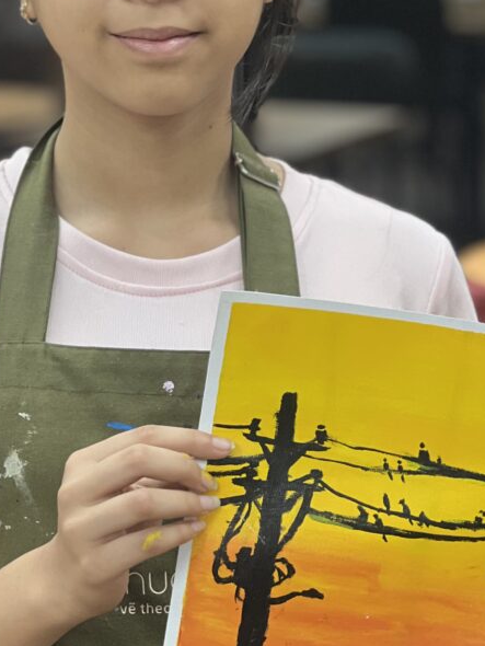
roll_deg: -1.0
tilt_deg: -9.0
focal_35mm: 174
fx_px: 3248
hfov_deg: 8.5
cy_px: 274
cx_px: 240
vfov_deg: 11.4
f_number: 2.8
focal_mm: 9
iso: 160
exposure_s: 1/33
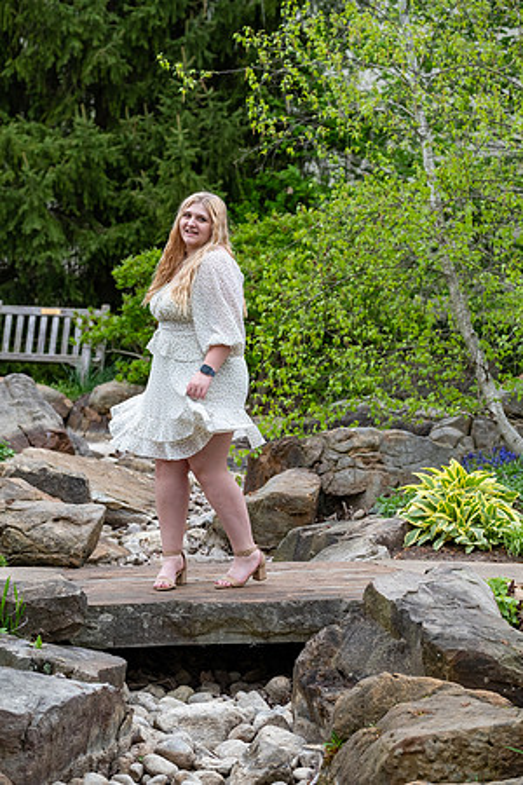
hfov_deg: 12.8
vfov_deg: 19.1
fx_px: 2332
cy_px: 392
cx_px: 262
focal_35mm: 107
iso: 250
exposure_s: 1/400
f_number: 4
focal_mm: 71.5
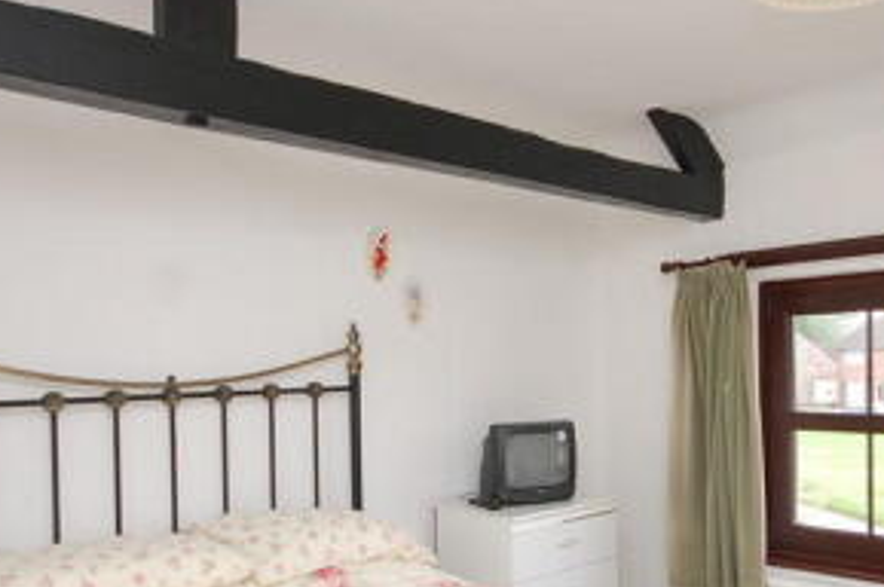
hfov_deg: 55.1
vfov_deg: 38.3
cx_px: 563
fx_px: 834
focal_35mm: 34
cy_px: 402
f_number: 4
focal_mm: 10
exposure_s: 1/60
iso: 400
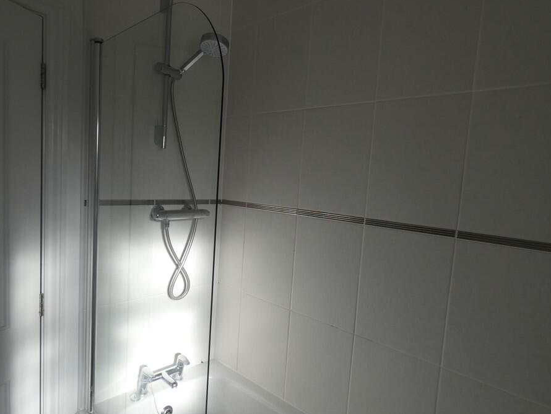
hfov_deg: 73.8
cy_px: 214
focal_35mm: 23
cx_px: 252
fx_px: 366
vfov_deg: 58.9
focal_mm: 3.6
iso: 80
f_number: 2.8
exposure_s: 1/500
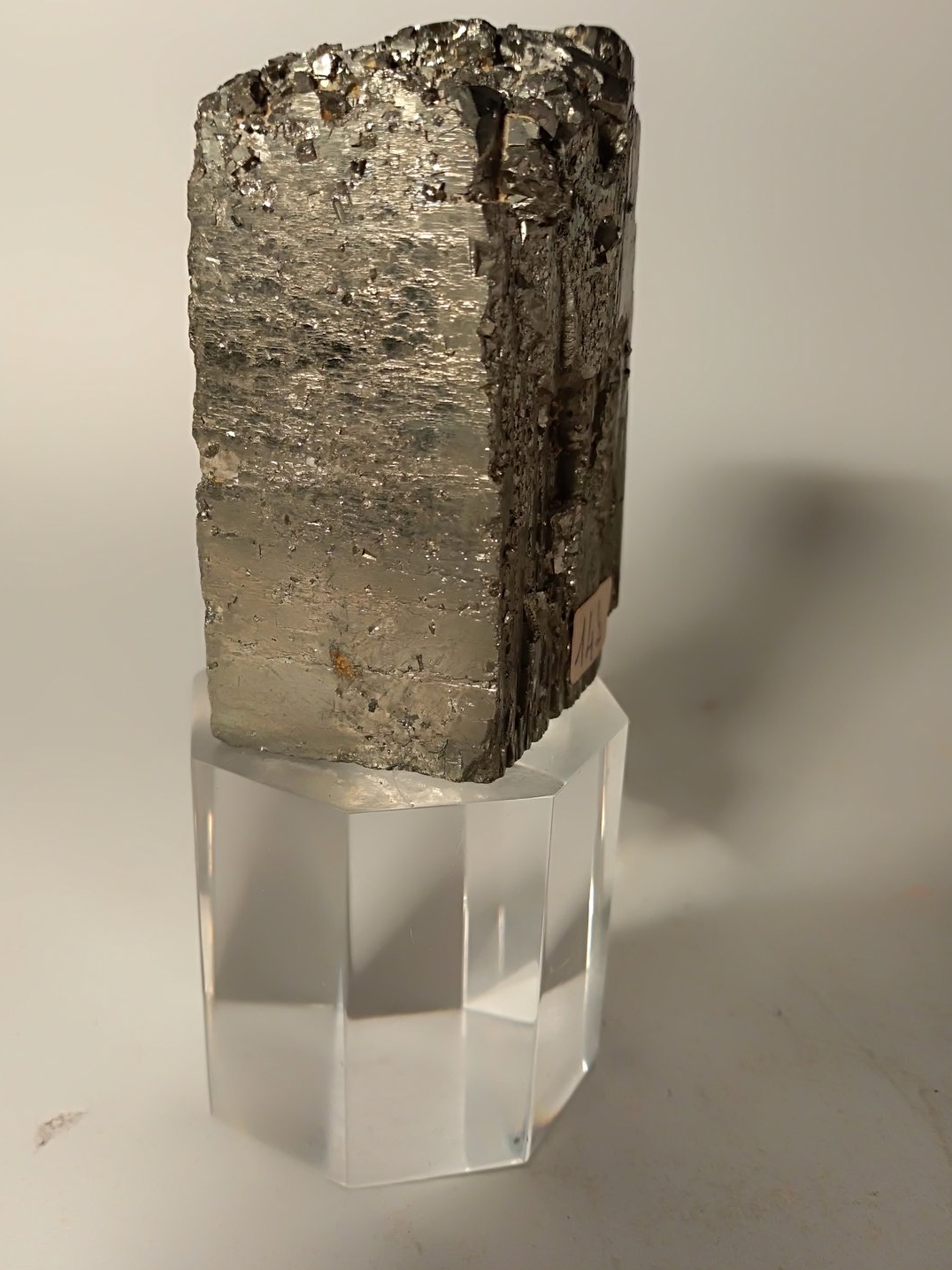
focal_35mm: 29
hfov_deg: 48.2
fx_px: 1063
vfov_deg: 61.5
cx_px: 441
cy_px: 569
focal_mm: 3.54
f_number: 2
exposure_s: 1/100
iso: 165
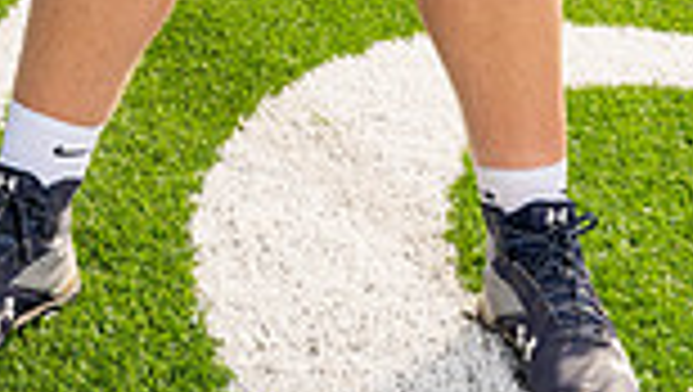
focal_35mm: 113
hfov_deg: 18.9
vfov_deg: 9.6
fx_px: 2079
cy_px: -545
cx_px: 310
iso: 100
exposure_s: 1/250
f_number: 8
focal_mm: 37
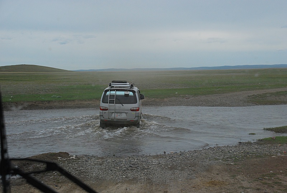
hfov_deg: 30.5
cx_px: 144
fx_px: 527
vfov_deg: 20.7
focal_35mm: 66
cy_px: 96
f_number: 6.3
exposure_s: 1/1000
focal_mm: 44
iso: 400
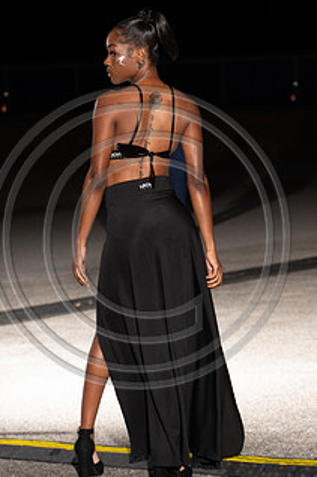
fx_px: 1838
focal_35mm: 139
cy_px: 236
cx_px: 139
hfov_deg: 9.9
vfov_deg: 14.8
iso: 1000
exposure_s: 1/200
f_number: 6.3
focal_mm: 98
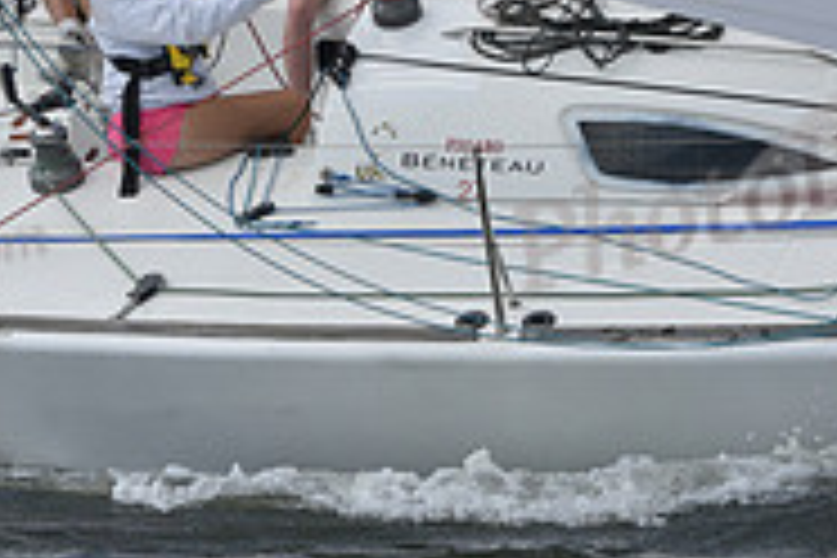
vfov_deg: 6.3
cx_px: 284
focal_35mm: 218
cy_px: 7
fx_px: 5068
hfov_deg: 9.4
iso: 250
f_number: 8
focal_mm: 70
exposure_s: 1/1000
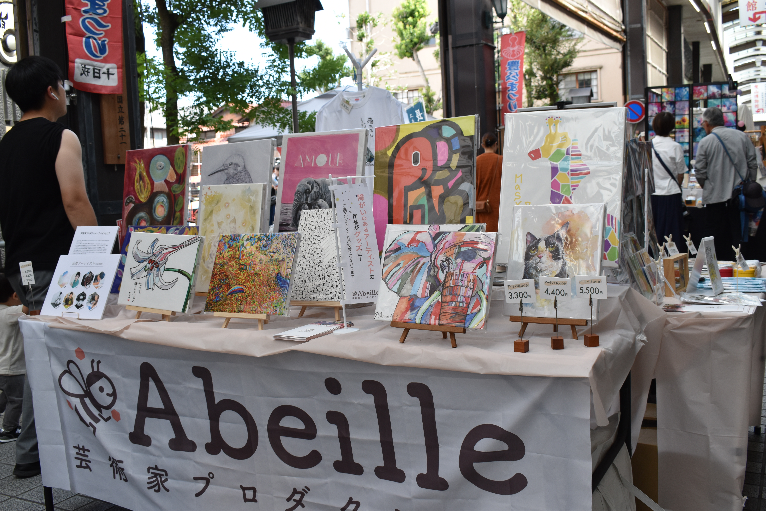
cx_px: 383
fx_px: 734
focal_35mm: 34
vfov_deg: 38.4
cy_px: 256
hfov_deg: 55.1
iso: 400
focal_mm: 23
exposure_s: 1/200
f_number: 7.1
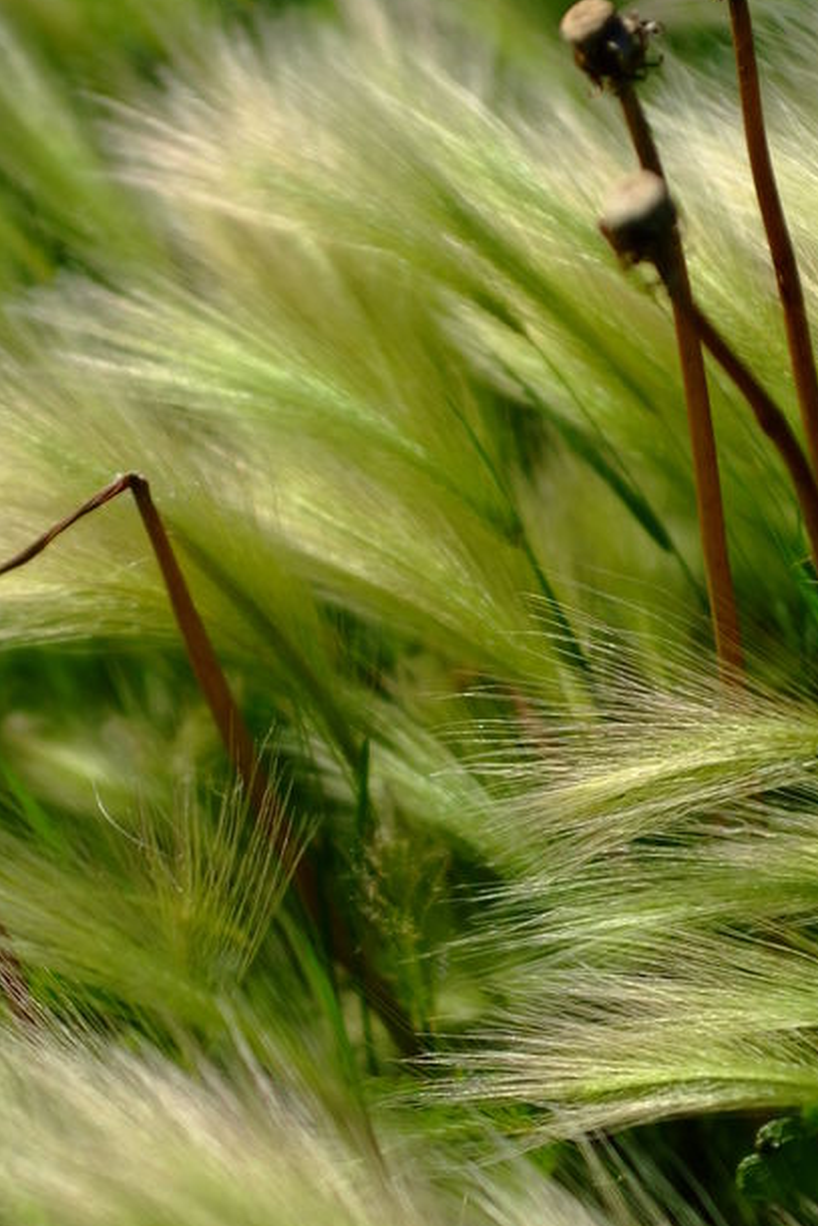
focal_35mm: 155
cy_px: 810
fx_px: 5280
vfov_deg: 13.2
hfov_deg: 8.9
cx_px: 439
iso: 100
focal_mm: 70
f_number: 3.5
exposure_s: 1/1500
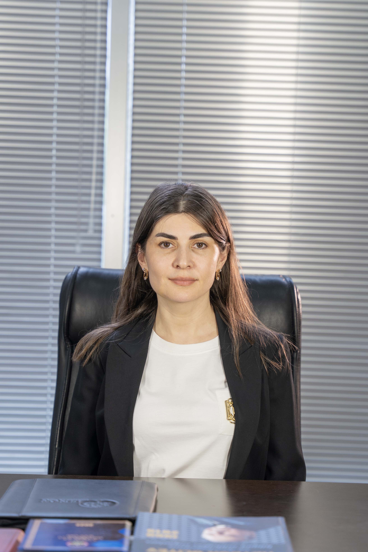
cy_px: 276
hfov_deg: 13.0
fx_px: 1610
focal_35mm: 105
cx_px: 184
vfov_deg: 19.5
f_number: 2.8
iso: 125
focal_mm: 70
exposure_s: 1/100
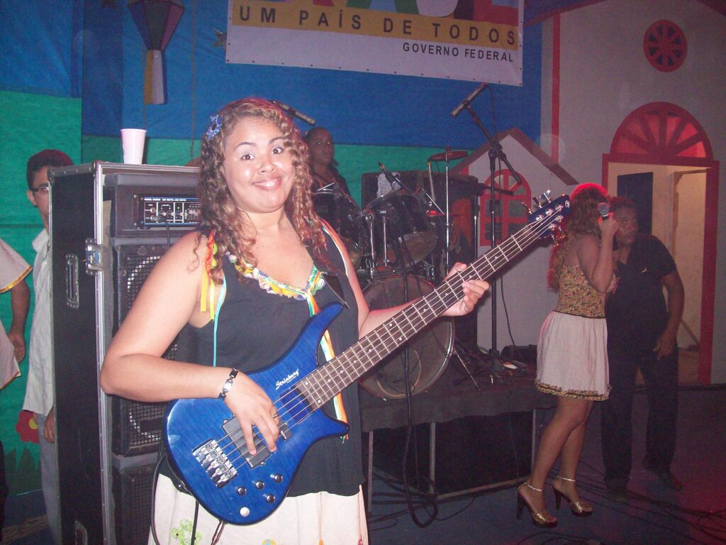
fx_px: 755
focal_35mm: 36
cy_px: 272
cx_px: 363
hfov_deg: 51.4
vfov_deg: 39.7
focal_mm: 6
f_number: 2.7
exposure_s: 1/64
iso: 200
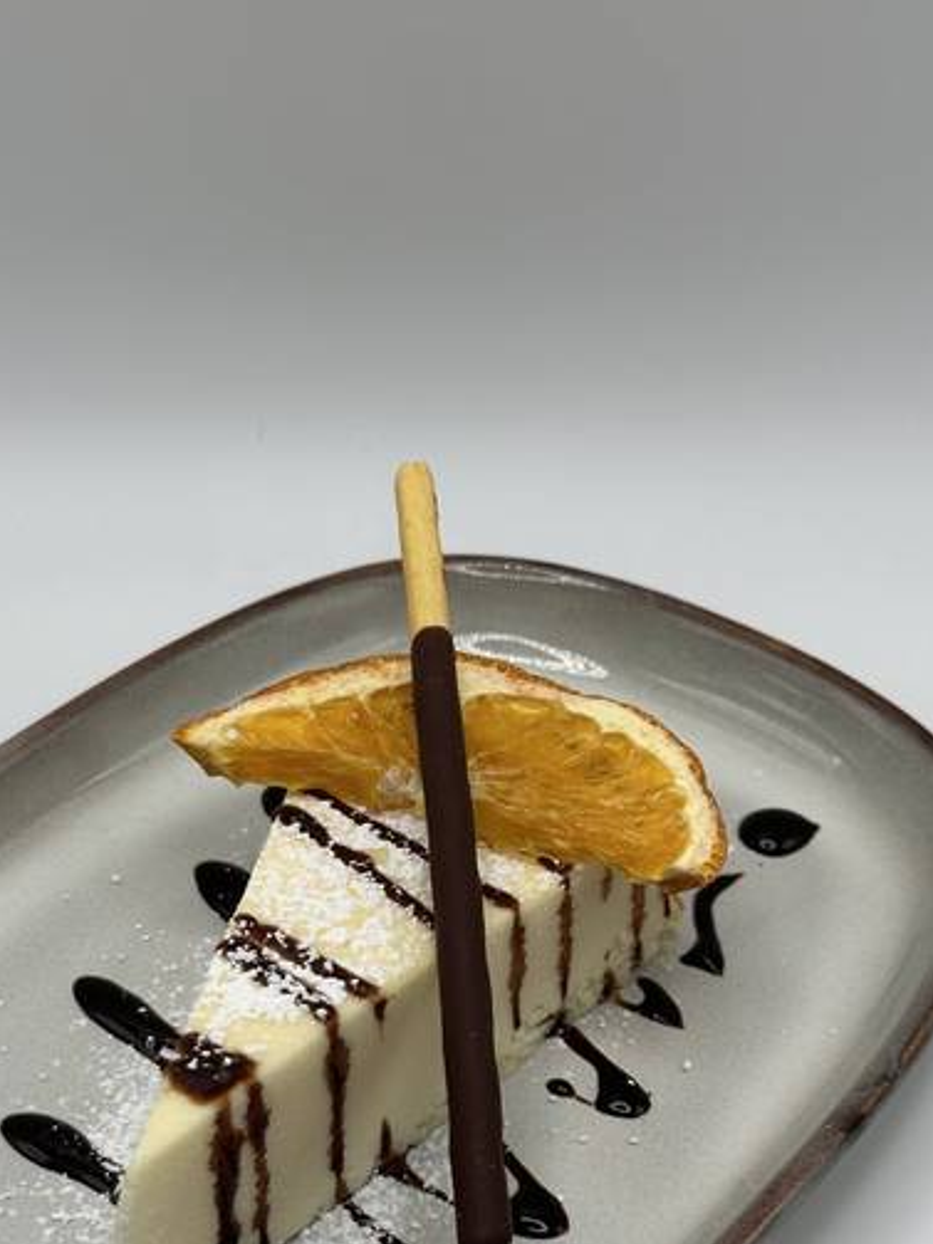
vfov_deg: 27.7
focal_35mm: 70
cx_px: 354
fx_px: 2517
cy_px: 765
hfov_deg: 21.0
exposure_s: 1/1050
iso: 64
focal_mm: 6.86
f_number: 1.78
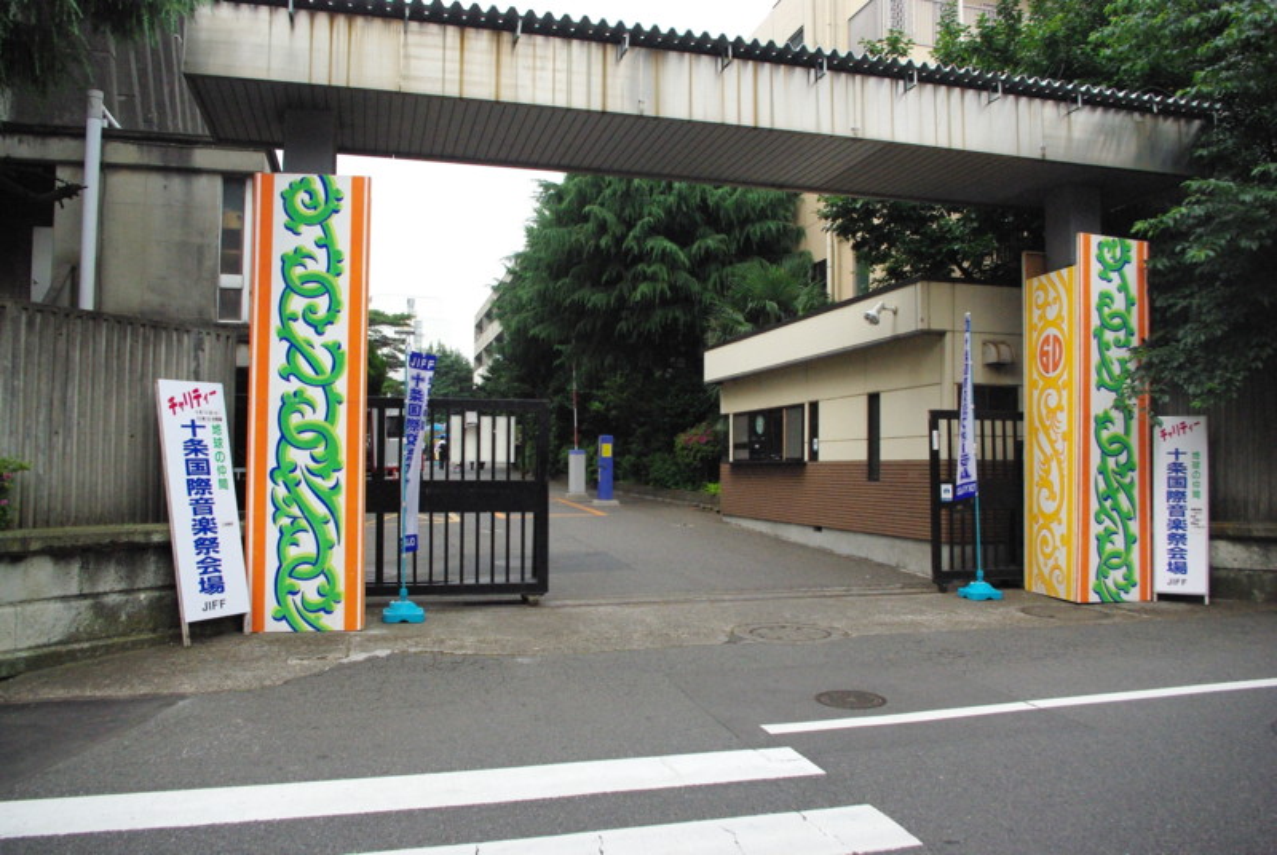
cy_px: 428
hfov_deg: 67.3
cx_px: 638
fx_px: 959
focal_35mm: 27
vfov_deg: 48.1
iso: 1600
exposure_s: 1/3000
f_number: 5.6
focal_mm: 18
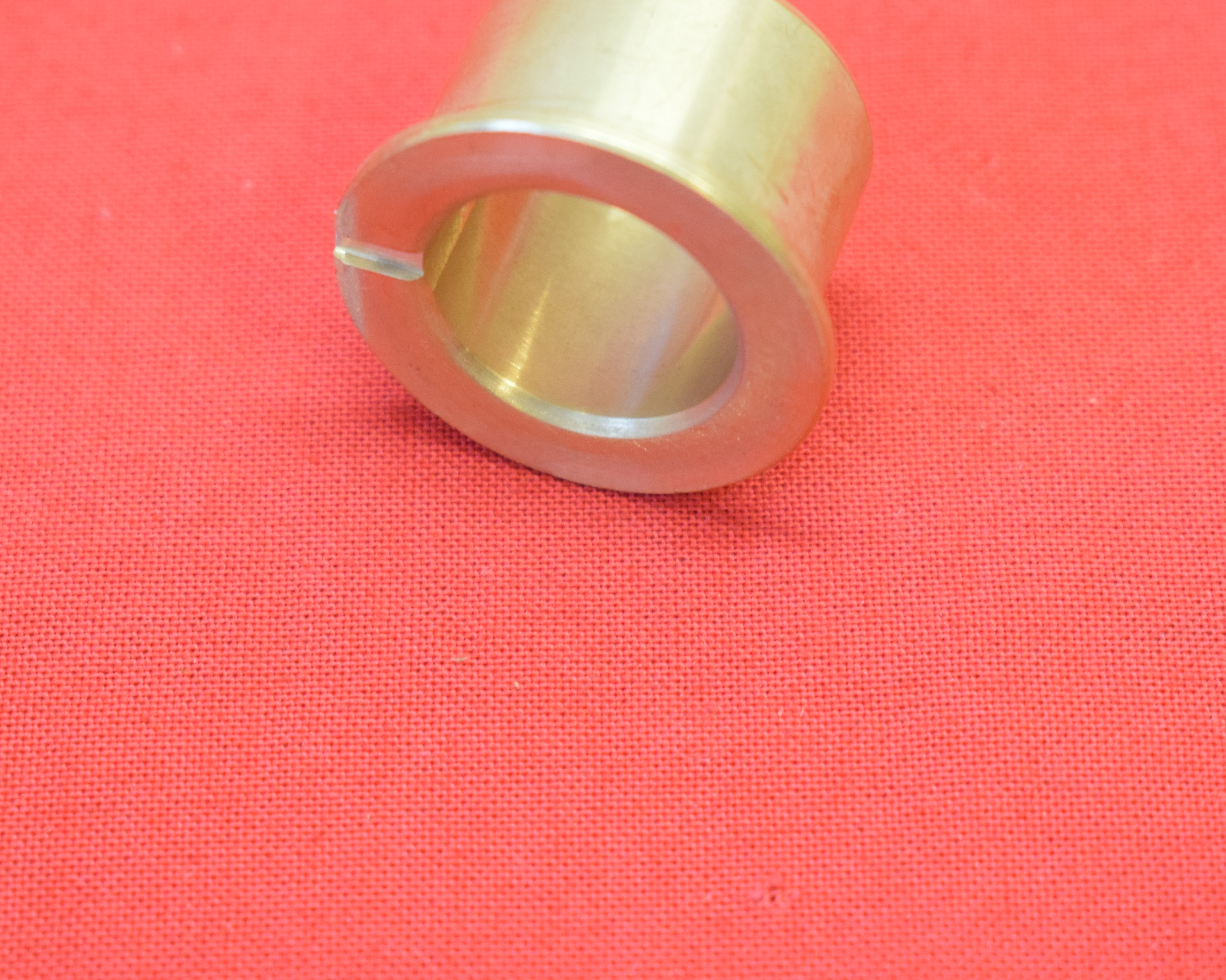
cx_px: 601
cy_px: 315
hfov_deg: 16.2
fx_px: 4318
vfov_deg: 12.9
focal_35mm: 119
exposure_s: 1/60
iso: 2000
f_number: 5.6
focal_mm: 50
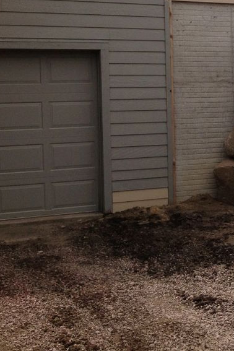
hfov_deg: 16.3
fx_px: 751
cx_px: 347
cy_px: 108
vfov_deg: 26.1
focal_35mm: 77
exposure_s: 1/1623
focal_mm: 4.28
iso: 50
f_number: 2.4
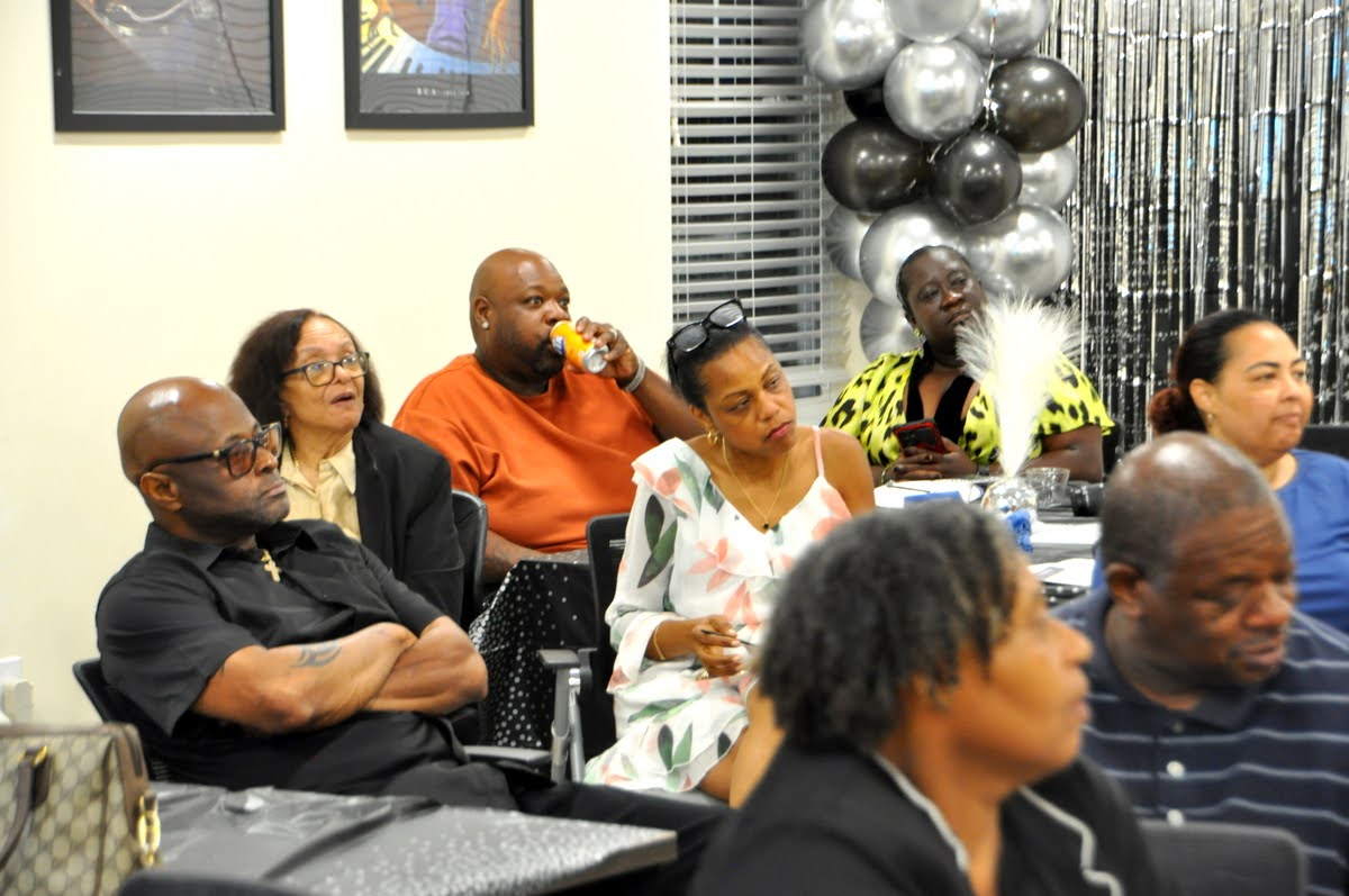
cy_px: 448
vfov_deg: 11.7
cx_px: 674
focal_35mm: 117
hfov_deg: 17.5
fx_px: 4379
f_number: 5.3
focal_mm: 78
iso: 1000
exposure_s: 1/30
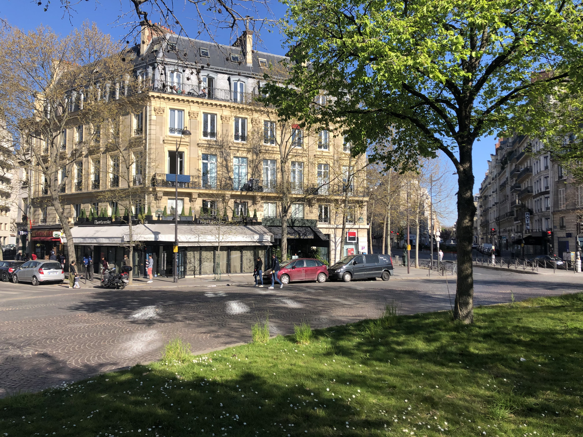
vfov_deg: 49.7
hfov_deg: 63.4
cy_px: 218
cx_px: 292
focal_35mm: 28
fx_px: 472
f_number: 1.8
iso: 20
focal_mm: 4
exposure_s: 1/1675
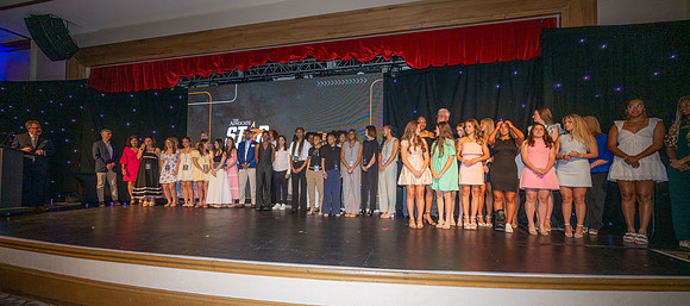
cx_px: 337
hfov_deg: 100.6
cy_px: 167
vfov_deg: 56.1
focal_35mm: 16
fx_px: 286
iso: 320
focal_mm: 14
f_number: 4.5
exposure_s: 1/100
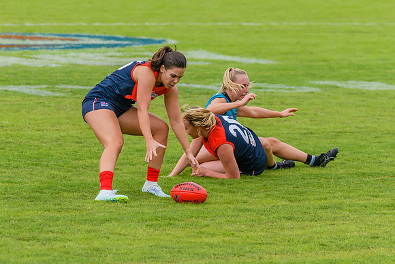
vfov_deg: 4.2
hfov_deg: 6.2
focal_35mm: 330
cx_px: 173
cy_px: 108
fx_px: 3627
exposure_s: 1/2000
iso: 800
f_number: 6.3
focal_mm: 210
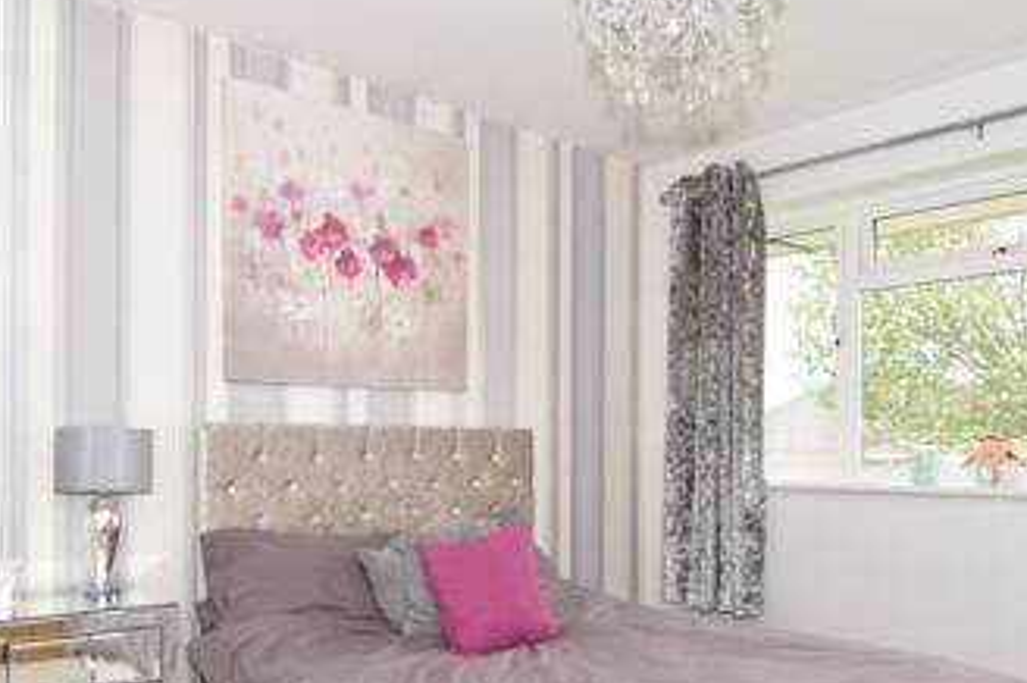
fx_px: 855
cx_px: 514
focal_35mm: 30
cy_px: 434
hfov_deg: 62.0
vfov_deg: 43.1
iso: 400
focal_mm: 10
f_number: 5.6
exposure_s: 1/80
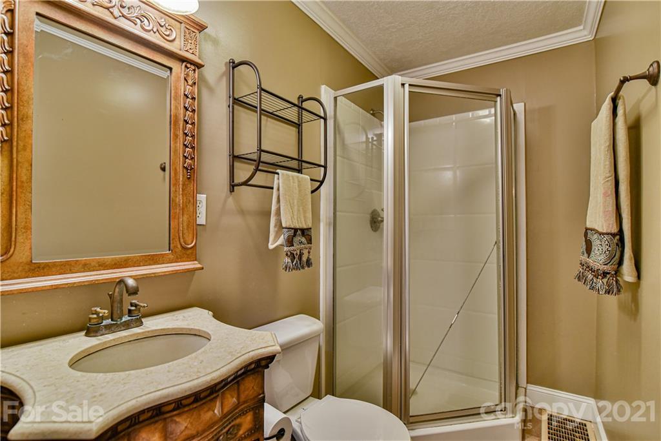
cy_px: 220
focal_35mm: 17
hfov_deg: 93.3
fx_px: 312
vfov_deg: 70.5
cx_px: 330
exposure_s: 1/80
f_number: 4.5
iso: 1600
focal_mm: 17
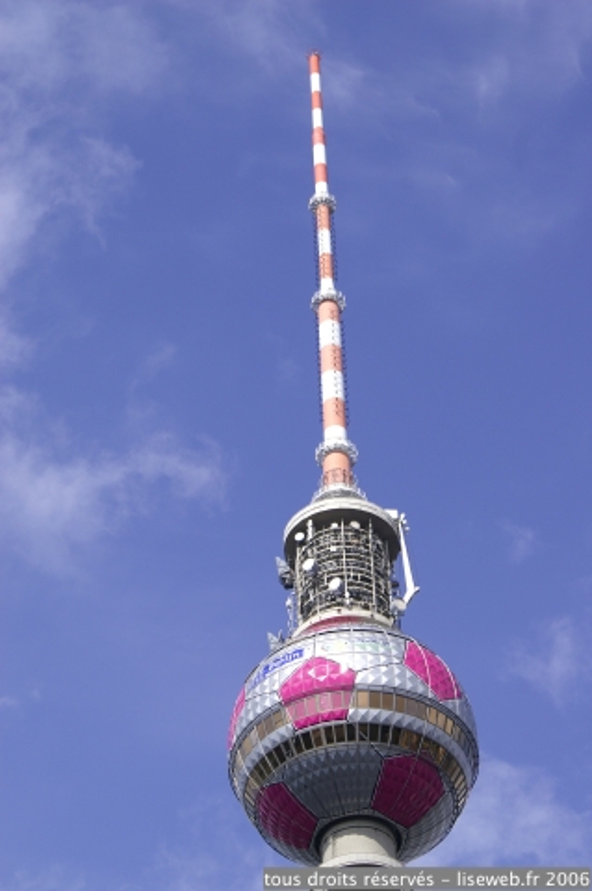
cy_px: 446
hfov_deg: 13.0
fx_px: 2595
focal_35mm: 105
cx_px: 296
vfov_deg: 19.5
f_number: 9
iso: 100
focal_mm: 70
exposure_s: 1/250
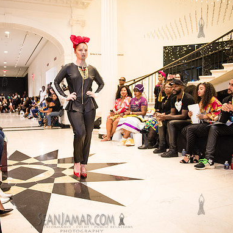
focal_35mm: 31
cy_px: 116
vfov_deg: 52.5
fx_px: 236
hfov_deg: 51.8
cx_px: 83
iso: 4000
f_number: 3.5
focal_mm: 24
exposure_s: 1/200
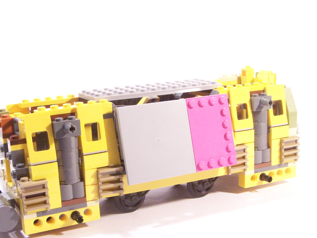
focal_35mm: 54
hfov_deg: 35.5
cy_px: 133
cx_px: 138
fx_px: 494
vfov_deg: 27.0
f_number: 3.2
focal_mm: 7.1
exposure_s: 1/30
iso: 400
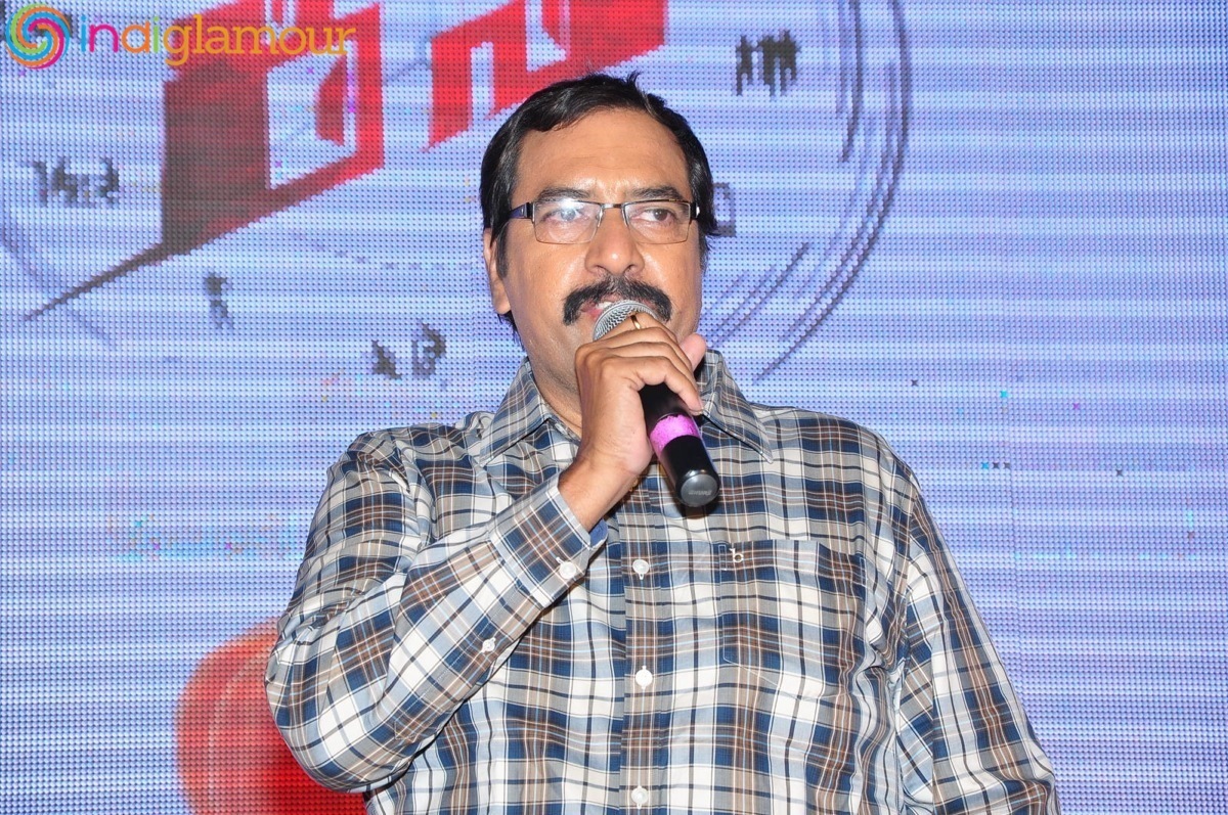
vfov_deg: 9.3
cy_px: 408
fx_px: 5008
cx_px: 614
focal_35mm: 147
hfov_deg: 14.0
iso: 400
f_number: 8
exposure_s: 1/125
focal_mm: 98
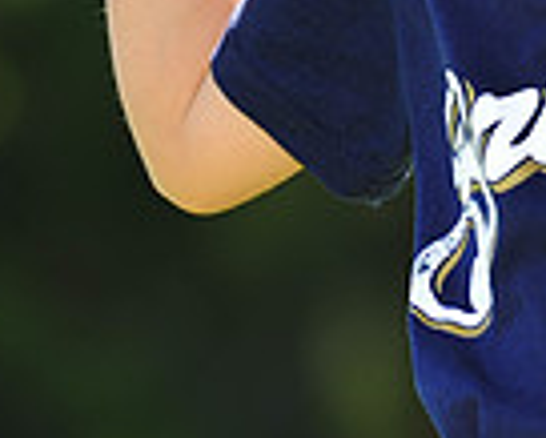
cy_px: -257
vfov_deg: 1.9
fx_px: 12969
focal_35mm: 802
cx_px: 687
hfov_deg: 2.4
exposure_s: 1/400
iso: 200
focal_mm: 200
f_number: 4
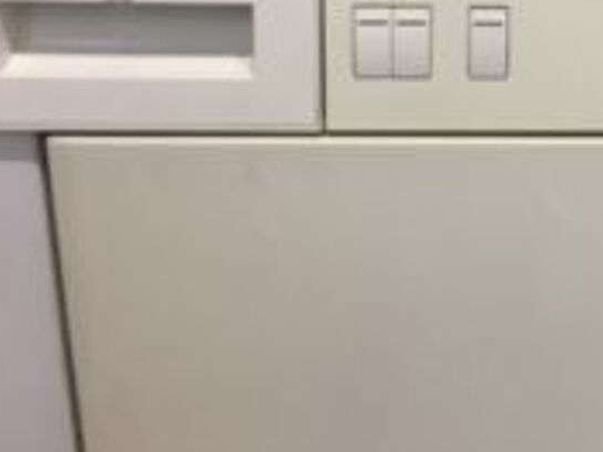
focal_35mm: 53
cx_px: 526
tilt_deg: -14.3
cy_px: 54
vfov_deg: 26.7
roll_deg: -0.9
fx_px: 923
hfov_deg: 34.4
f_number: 2.2
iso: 125
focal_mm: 4.15
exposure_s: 1/33
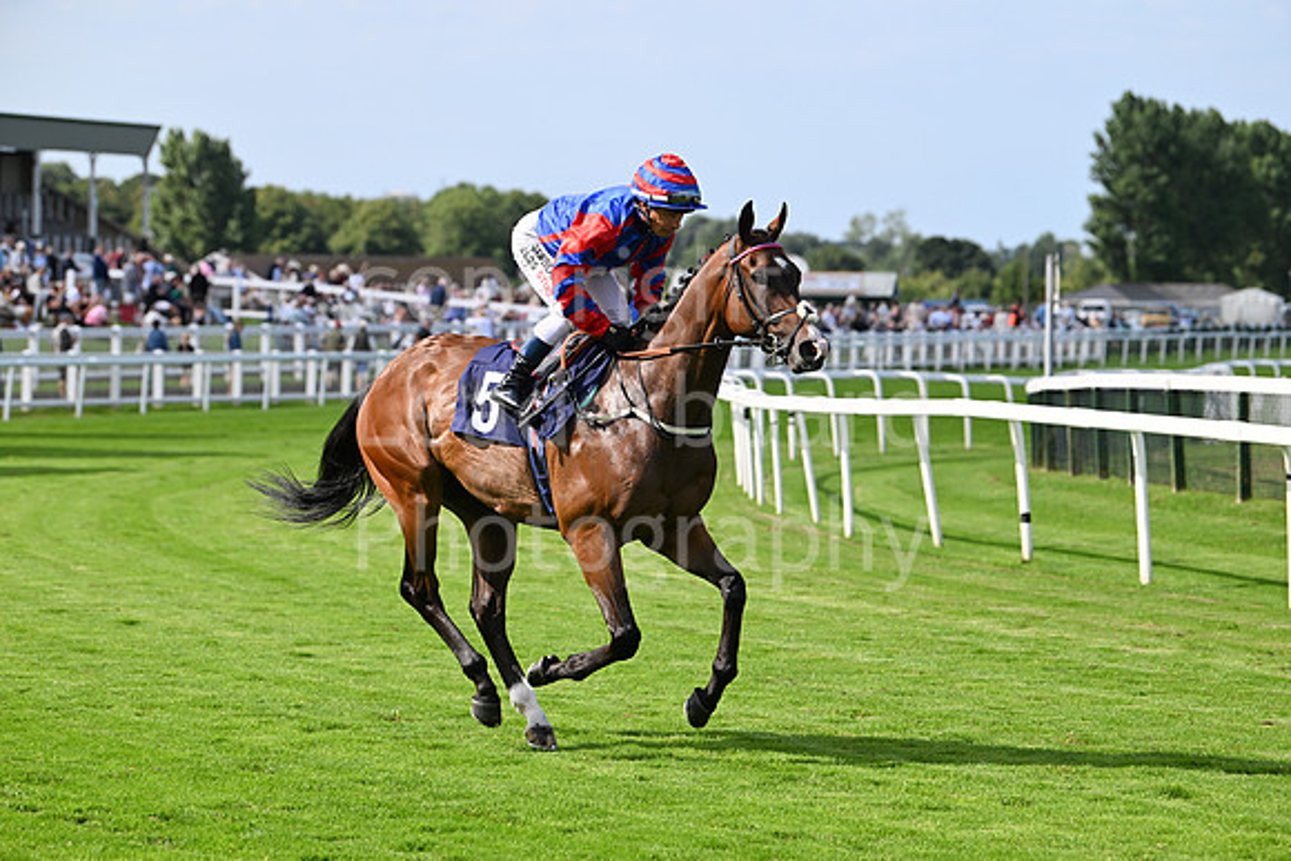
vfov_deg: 10.2
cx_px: 646
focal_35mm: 135
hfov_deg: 15.2
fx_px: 4842
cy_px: 430
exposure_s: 1/2500
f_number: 5
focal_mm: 135
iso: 500
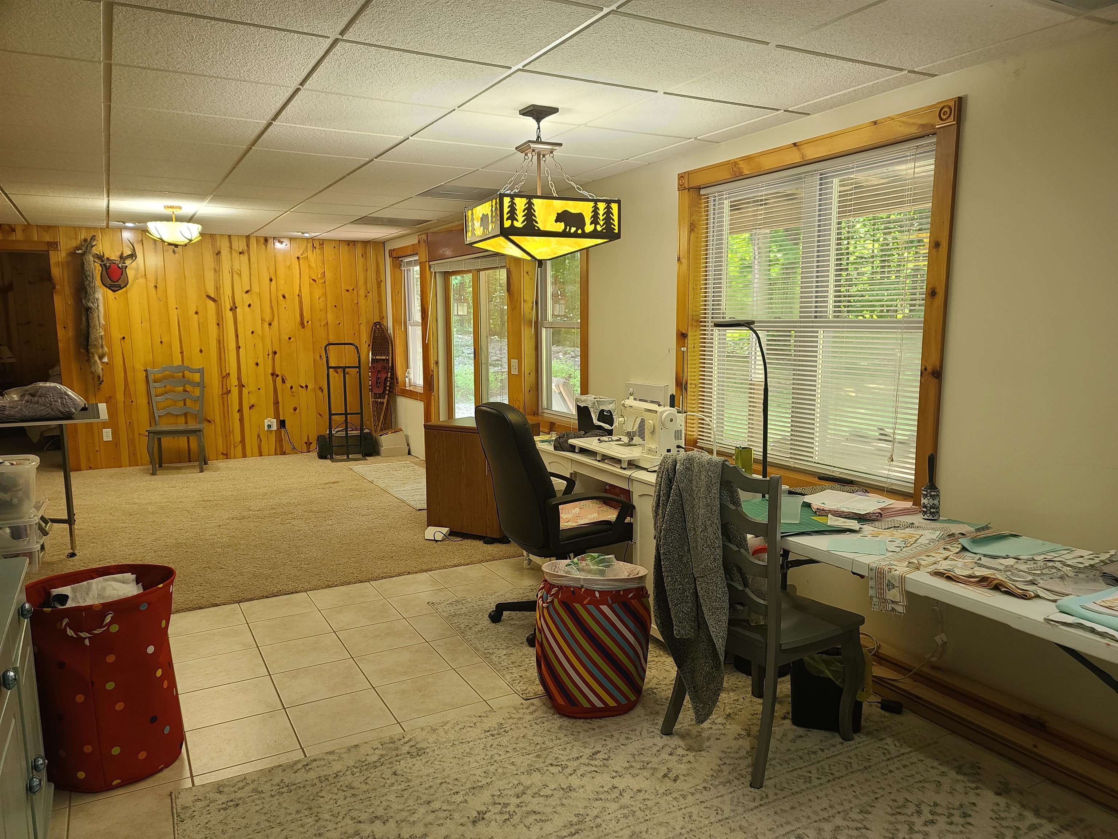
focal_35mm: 25
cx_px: 559
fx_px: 807
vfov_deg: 54.9
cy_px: 420
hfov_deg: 69.4
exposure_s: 1/60
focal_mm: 7
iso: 100
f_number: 1.8
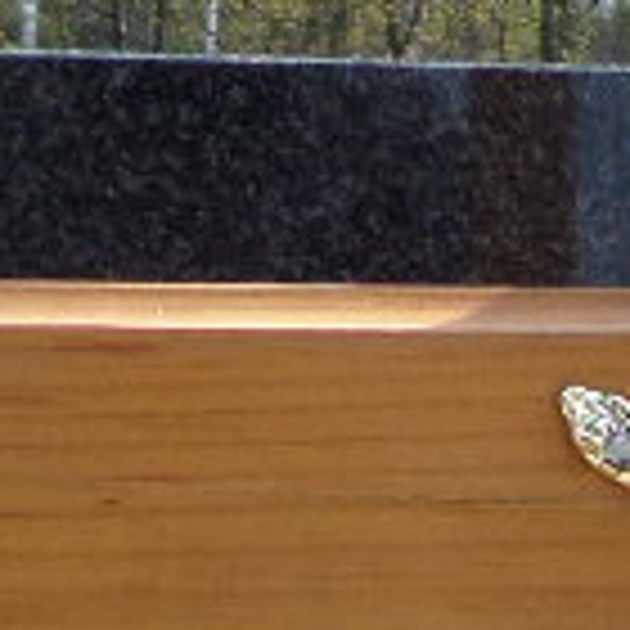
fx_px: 3192
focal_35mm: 155
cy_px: 1683
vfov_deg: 9.5
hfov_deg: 11.1
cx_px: 706
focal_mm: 4.3
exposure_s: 1/1000
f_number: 3.1
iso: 80
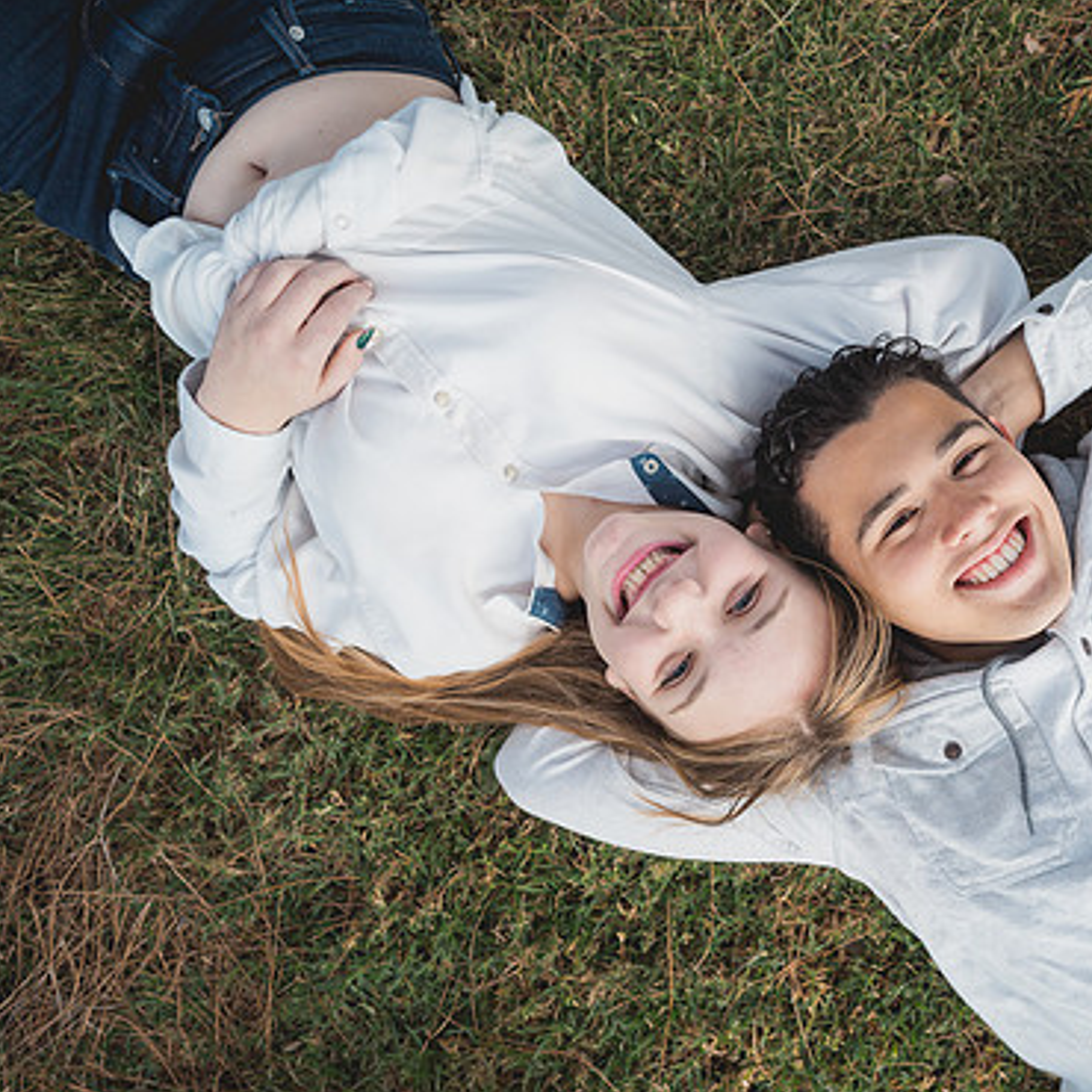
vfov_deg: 65.0
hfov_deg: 62.5
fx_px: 857
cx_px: 773
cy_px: 562
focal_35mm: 24
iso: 250
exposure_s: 1/1000
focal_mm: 18
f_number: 2.8
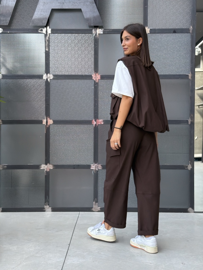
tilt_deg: -0.3
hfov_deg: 30.3
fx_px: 375
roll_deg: +0.5
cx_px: 102
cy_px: 135
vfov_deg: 39.7
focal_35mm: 48
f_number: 1.78
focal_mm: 6.76
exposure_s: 1/121
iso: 400
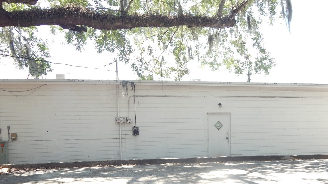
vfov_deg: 33.2
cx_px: 168
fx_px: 304
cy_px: 134
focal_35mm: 35
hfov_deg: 56.6
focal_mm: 4
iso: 125
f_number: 3
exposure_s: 1/200
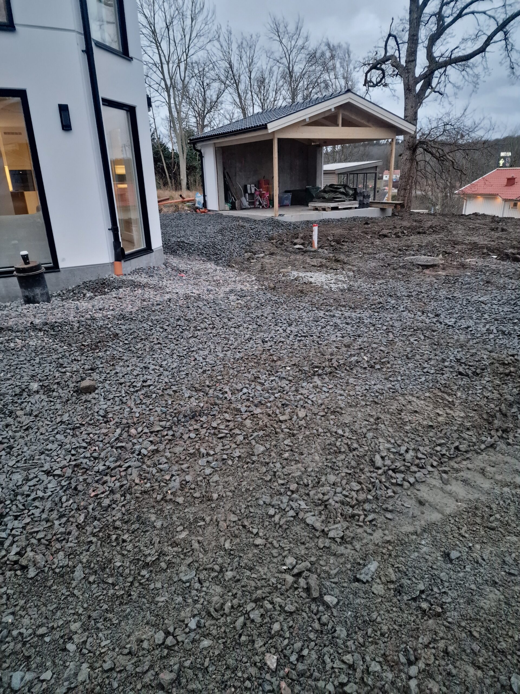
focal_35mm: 23
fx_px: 461
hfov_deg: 58.9
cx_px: 260
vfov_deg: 73.9
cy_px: 347
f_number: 1.8
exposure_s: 1/100
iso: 1000
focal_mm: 6.4
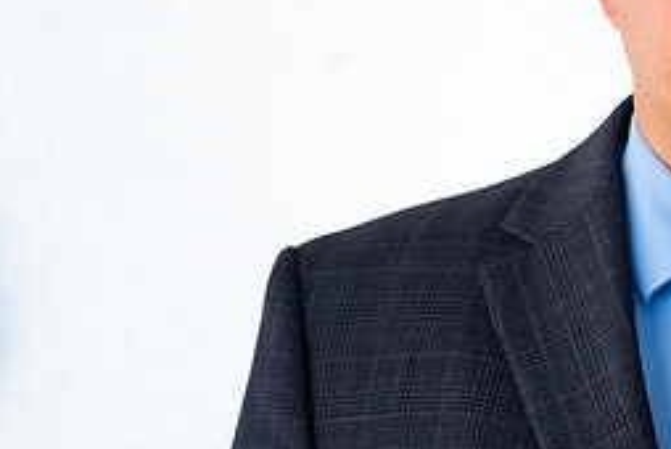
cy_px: 99
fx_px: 3620
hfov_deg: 10.5
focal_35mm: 194
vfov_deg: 7.1
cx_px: 742
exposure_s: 1/500
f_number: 5
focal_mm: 85
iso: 800
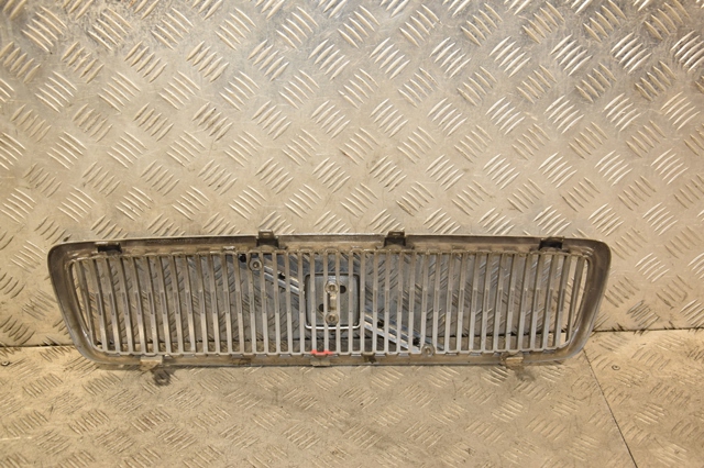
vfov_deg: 29.8
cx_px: 352
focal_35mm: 45
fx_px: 880
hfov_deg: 43.6
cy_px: 234
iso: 800
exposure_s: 1/125
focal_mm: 30
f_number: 5
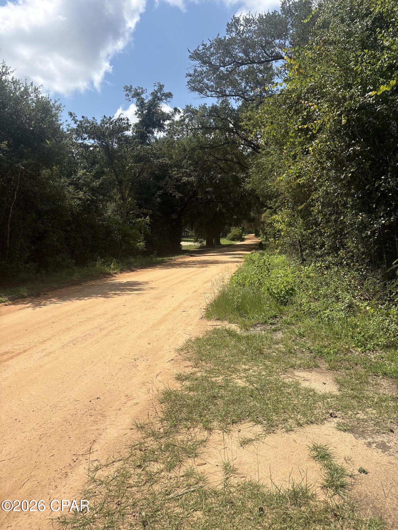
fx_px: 399
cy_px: 265
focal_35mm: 26
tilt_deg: -3.4
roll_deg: +1.0
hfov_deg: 53.1
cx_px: 199
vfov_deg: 67.3
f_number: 1.6
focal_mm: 5.96
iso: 50
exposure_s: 1/4608
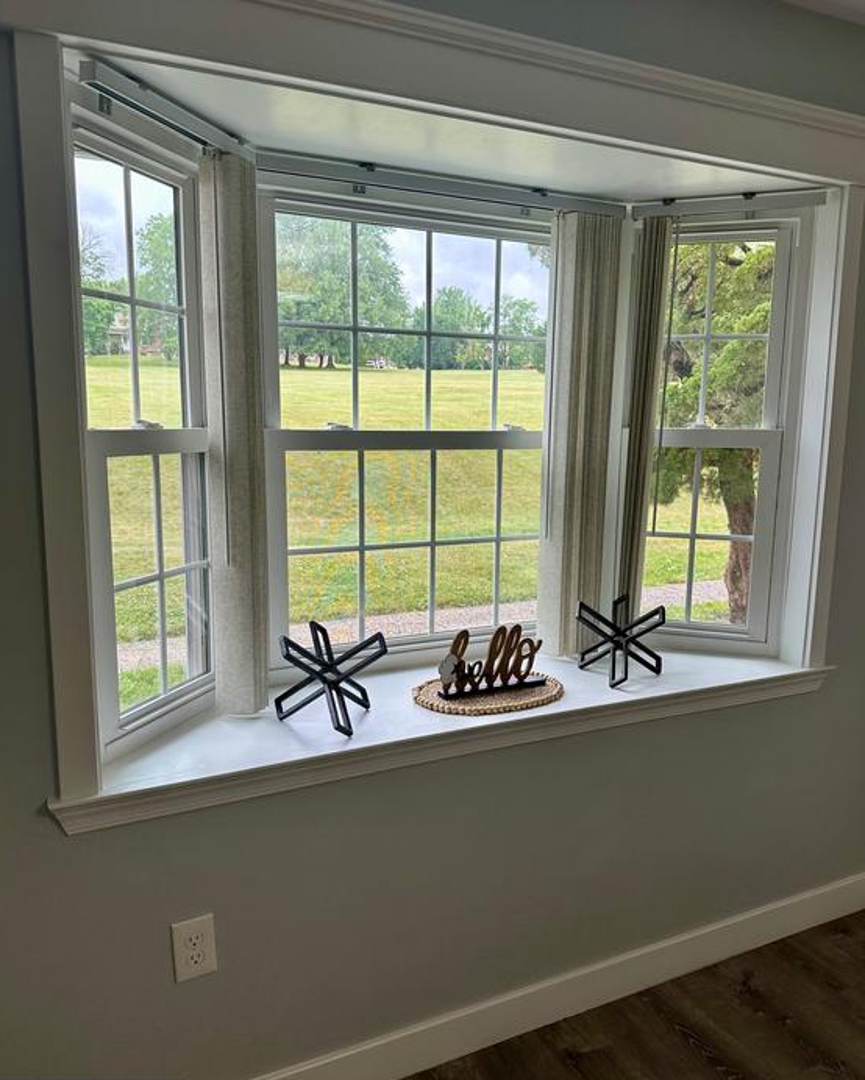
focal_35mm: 26
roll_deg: -0.7
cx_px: 440
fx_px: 832
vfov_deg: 66.0
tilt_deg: -8.4
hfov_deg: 54.9
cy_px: 546
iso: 80
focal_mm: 6.86
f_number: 1.78
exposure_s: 1/265
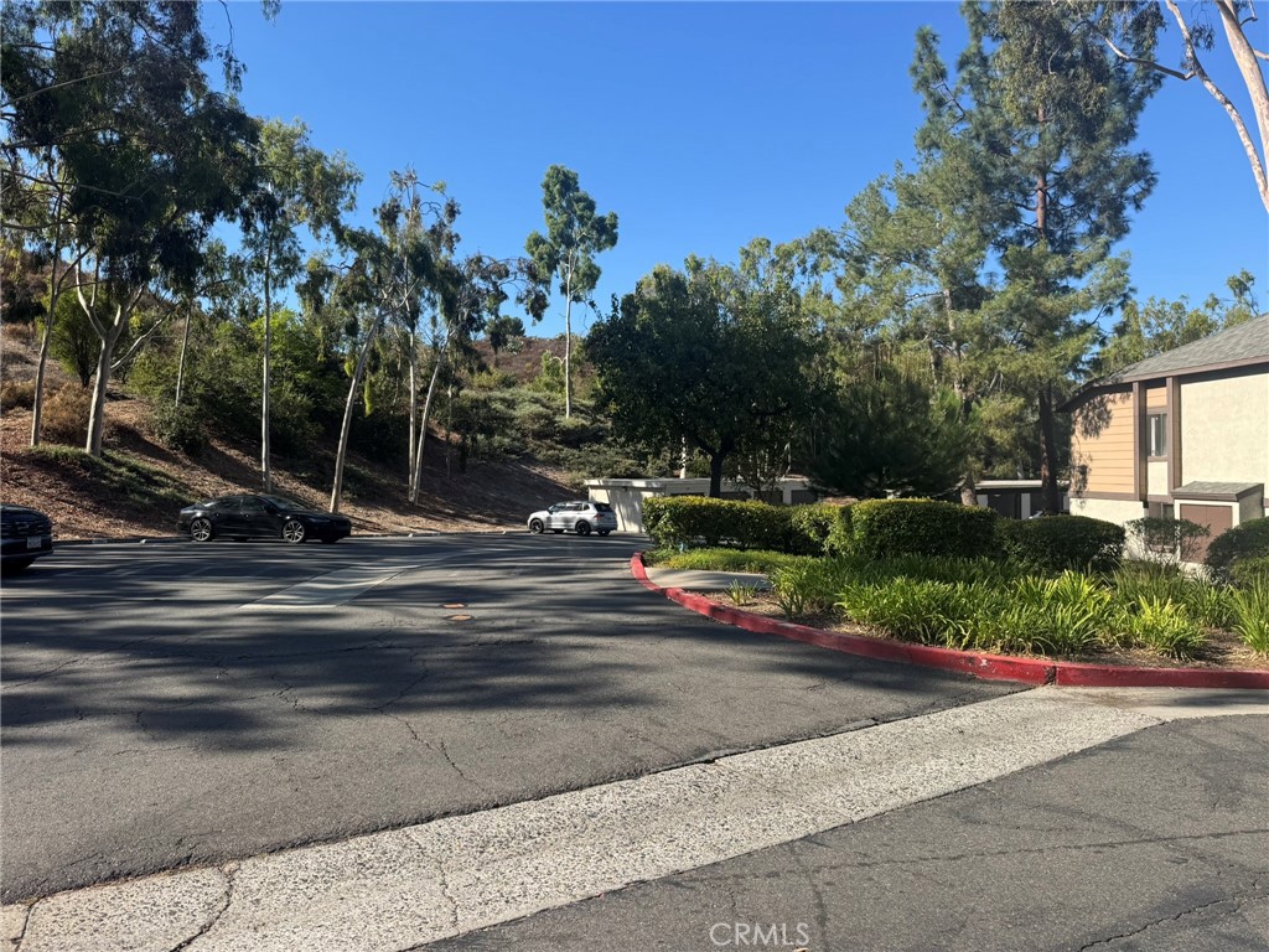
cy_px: 476
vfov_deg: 56.8
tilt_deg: -0.4
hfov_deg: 71.6
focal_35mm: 24
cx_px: 634
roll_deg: +0.5
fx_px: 880
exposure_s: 1/2604
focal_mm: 6.76
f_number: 1.78
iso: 80
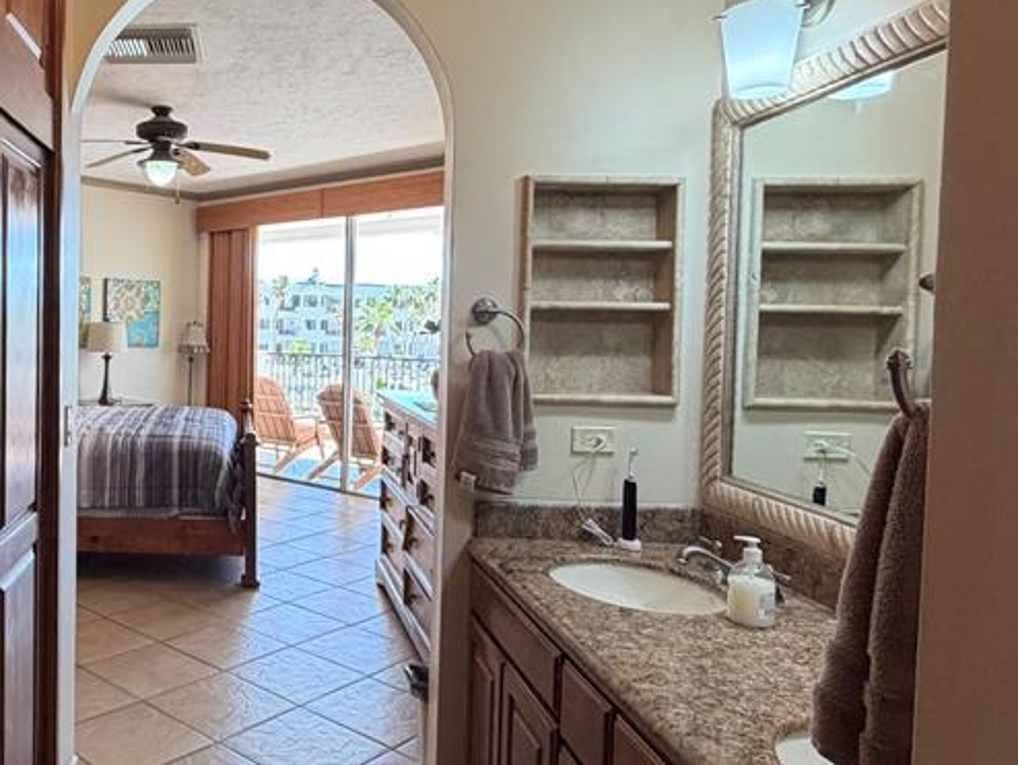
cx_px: 210
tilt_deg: -2.6
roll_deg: -0.5
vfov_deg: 48.2
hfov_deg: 57.3
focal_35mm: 29
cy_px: 355
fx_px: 853
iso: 200
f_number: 2.2
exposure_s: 1/120
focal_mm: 2.22
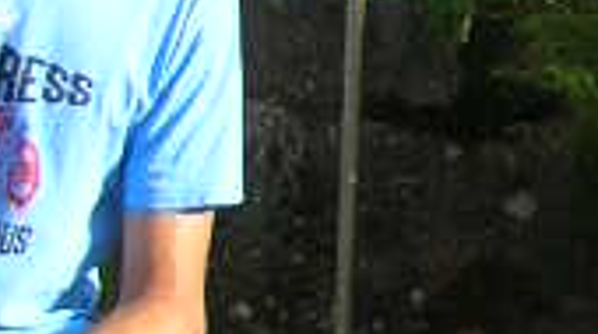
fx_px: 3641
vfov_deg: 5.3
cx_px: 1133
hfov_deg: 8.9
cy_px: 183
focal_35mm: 230
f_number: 2.8
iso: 50
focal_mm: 5.8
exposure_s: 1/390
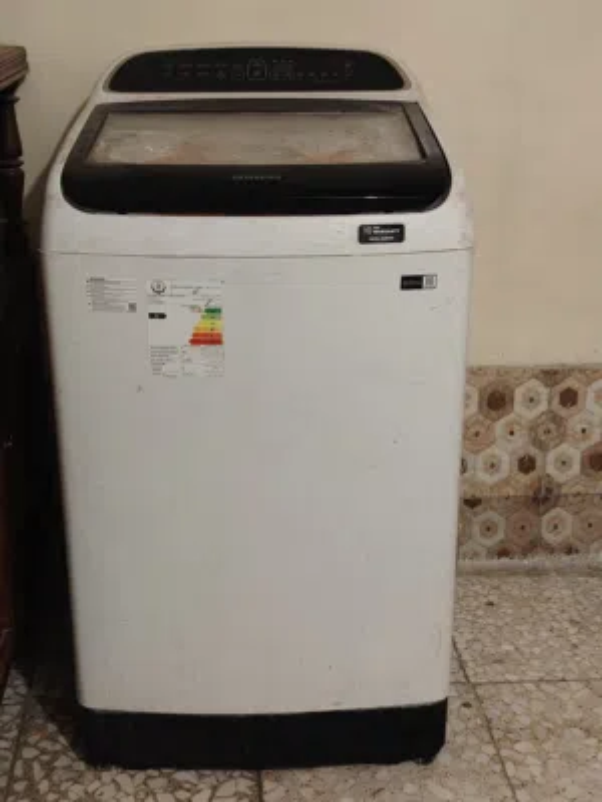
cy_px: 401
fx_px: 1136
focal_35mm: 49
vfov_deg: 38.9
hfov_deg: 29.7
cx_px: 301
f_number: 1.75
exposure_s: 1/25
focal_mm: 5.25
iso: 1400
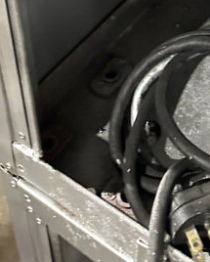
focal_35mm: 71
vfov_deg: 22.1
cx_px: 237
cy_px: -132
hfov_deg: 20.5
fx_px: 551
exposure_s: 1/40
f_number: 1.78
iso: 1000
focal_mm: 6.86
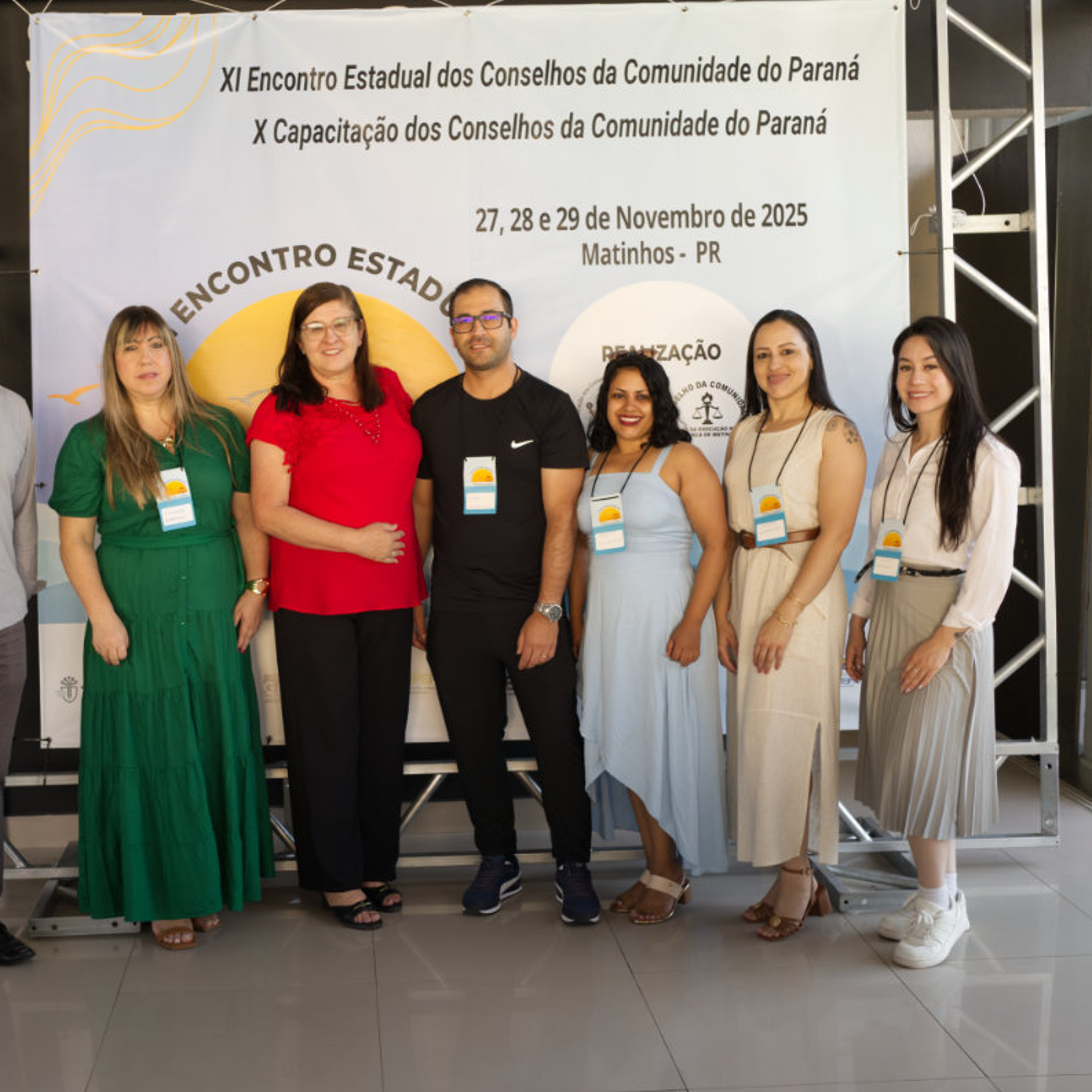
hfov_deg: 37.3
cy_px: 545
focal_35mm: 45
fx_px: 1606
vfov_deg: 37.6
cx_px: 391
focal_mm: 35
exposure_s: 1/100
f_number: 4
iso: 320
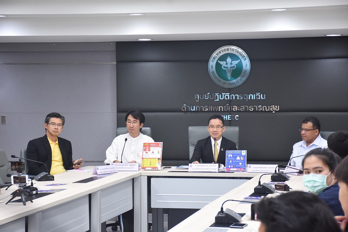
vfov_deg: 13.8
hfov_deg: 20.6
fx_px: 957
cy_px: 116
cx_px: 174
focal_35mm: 99
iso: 800
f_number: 5.6
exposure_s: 1/50
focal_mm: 66
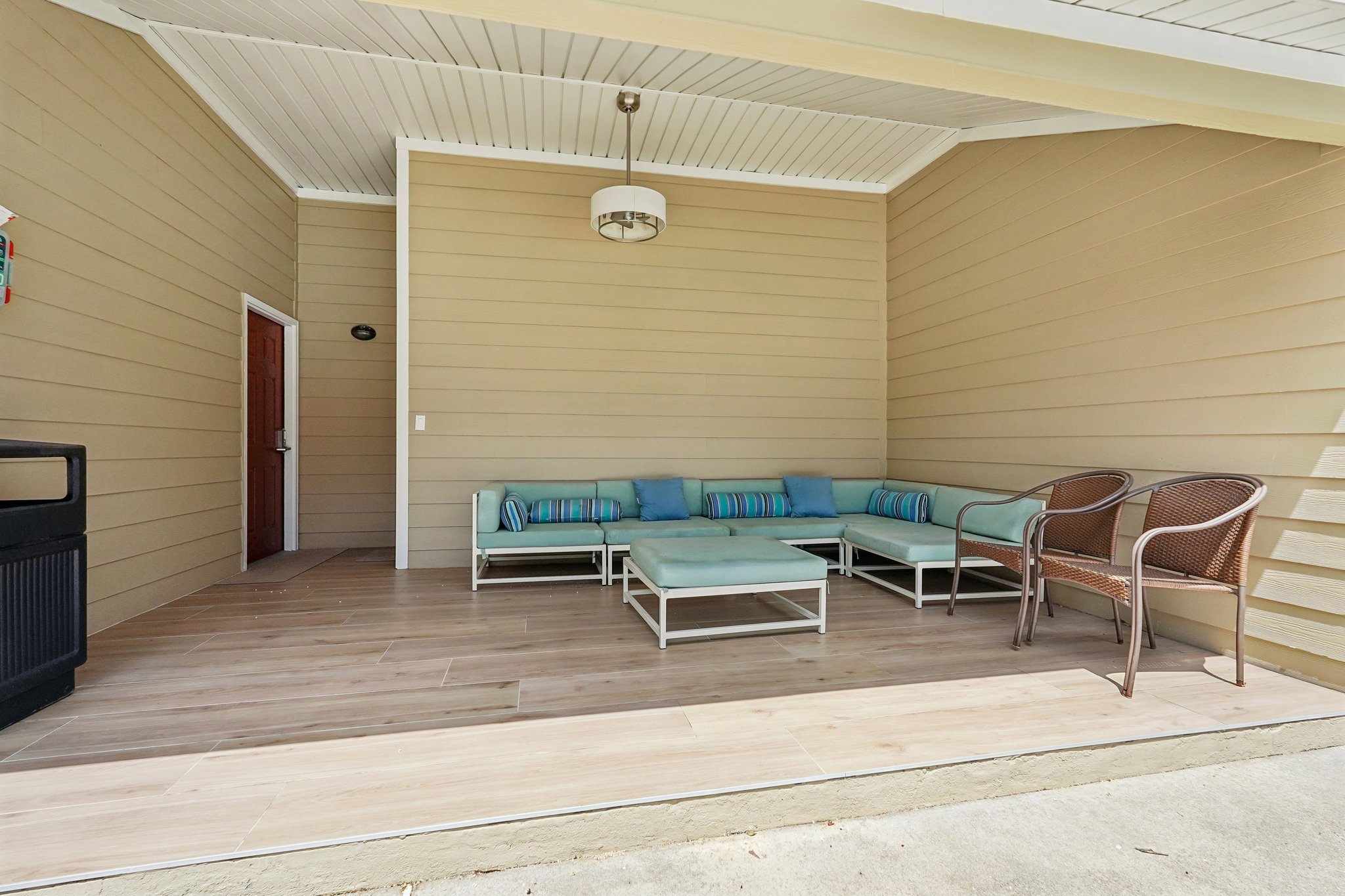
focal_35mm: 16
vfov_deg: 73.7
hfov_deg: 96.7
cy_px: 448
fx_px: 598
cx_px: 672
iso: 800
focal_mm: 16
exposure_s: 1/1250
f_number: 8
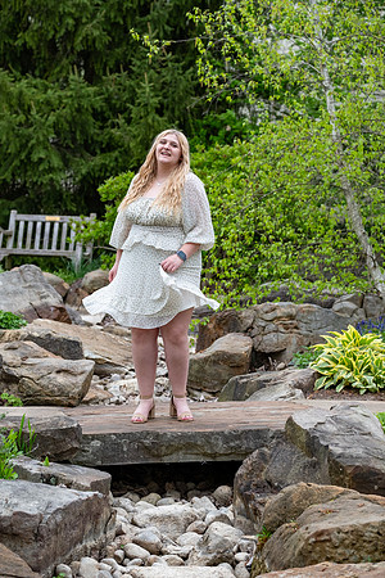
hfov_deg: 12.8
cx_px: 192
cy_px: 289
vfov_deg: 19.1
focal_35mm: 107
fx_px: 1716
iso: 250
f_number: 4
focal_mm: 71.5
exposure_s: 1/400
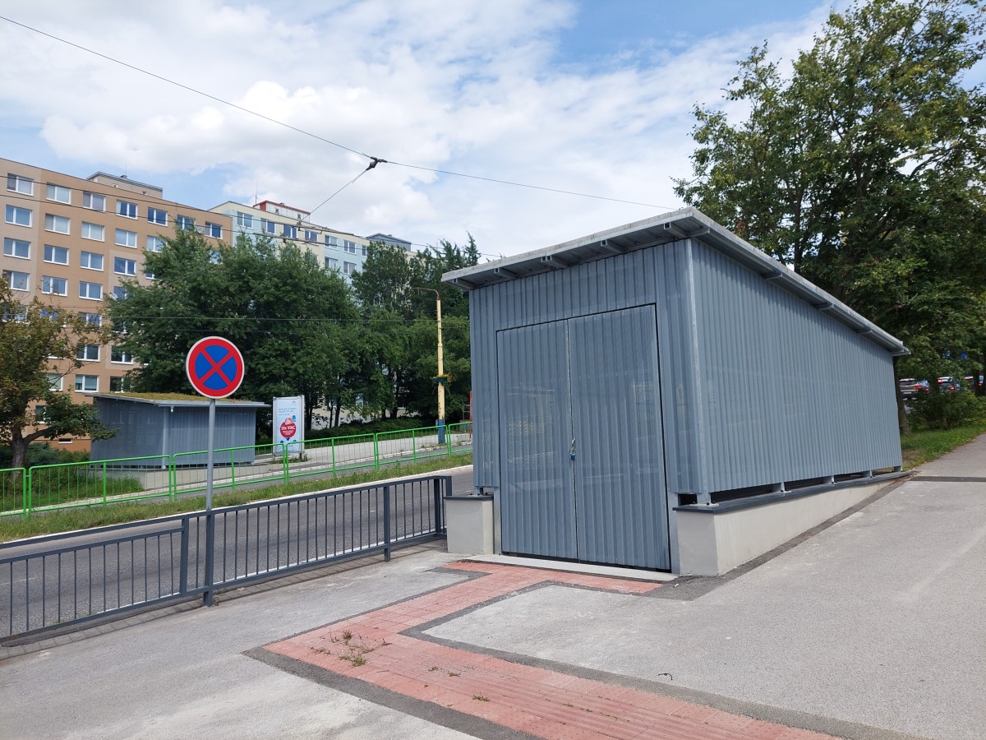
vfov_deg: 56.8
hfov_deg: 71.6
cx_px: 493
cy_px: 370
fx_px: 684
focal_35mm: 24
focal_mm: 5.23
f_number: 1.8
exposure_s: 1/1380
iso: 40
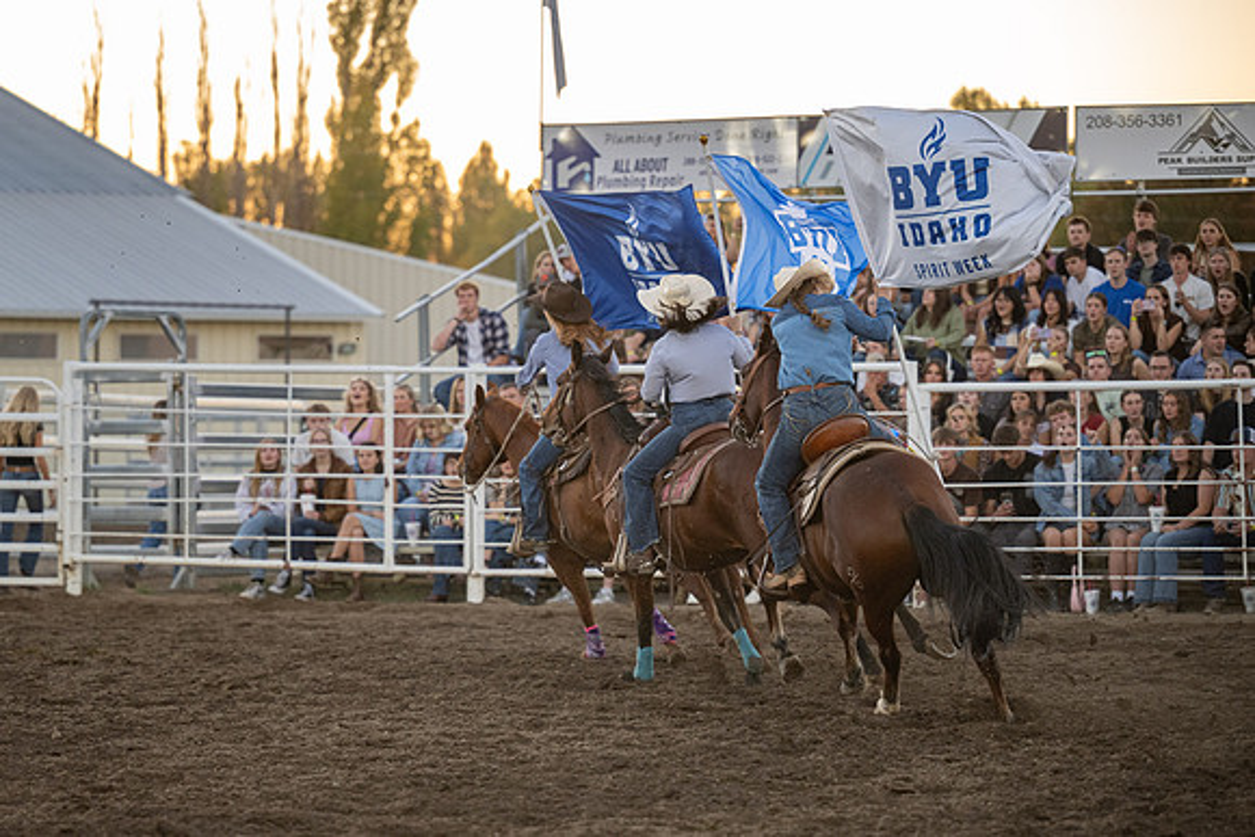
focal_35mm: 162
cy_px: 543
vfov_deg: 8.5
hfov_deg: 12.7
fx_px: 5657
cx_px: 533
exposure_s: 1/640
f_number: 2.8
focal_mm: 125
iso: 1250
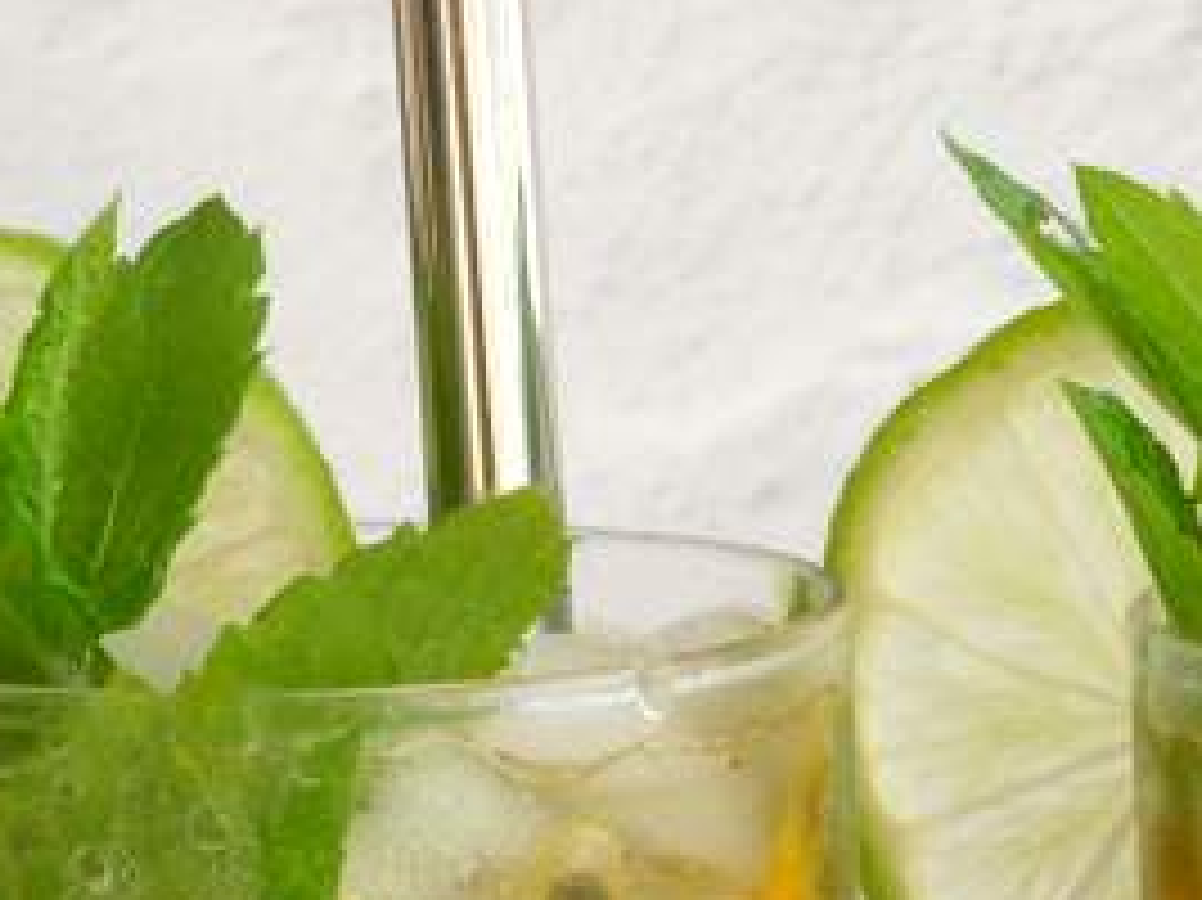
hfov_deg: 5.8
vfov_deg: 4.3
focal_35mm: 342
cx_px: 1004
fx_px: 11870
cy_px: 1688
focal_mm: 38
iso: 1000
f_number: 10
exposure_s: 1/100
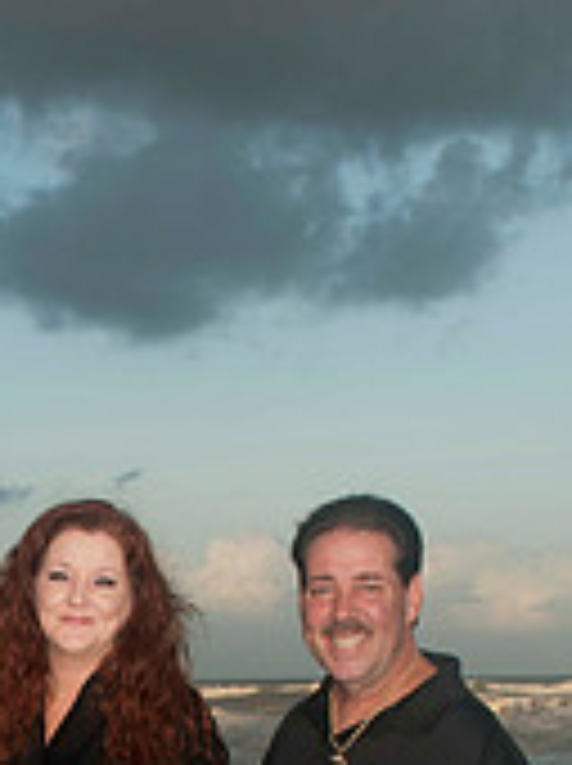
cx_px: -34
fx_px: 2363
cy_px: 976
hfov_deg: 13.6
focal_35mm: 107
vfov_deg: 17.3
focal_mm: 28
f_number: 5.6
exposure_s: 1/125
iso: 100
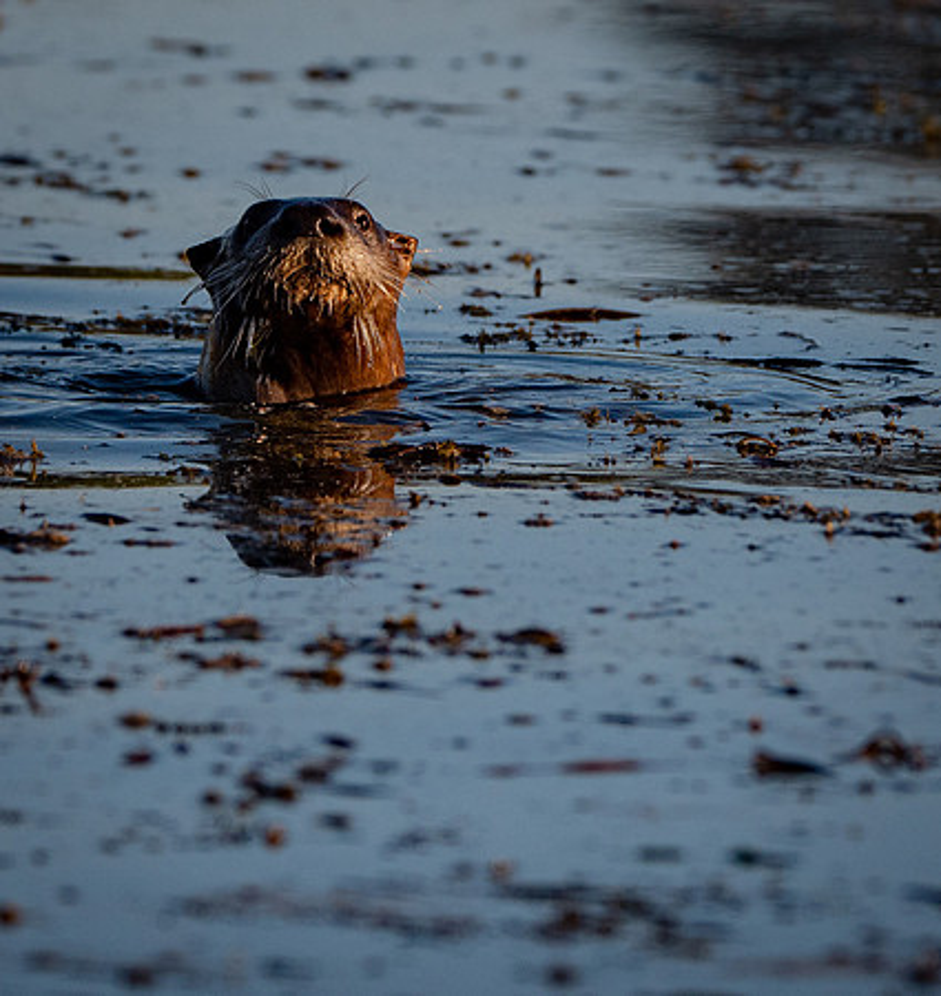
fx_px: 24814
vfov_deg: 2.3
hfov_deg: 2.2
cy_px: 417
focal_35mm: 783
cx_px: 574
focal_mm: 200
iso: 400
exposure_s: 1/1600
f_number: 5
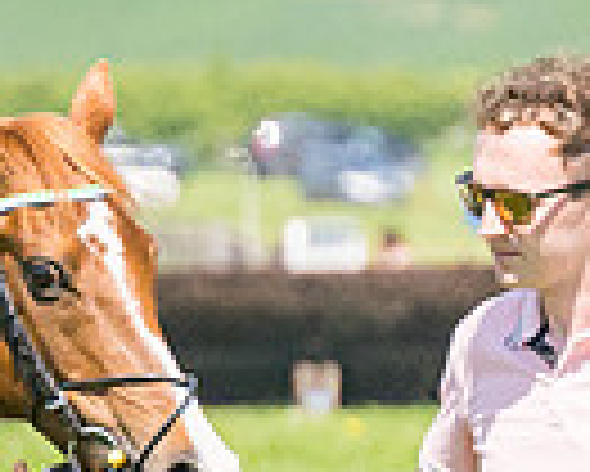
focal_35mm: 1188
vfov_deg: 1.3
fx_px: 20760
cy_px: 584
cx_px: -66
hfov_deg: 1.6
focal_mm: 140
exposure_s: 1/6400
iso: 400
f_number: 4
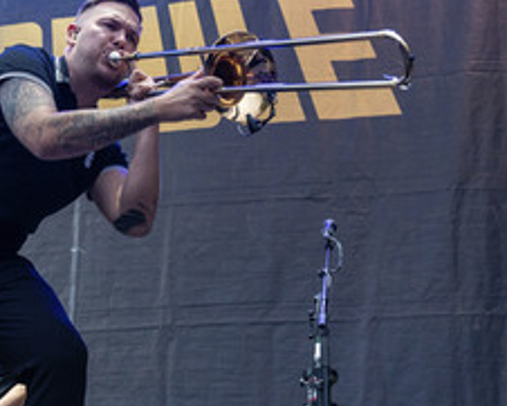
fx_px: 1066
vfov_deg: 21.5
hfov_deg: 25.6
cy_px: 240
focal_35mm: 71
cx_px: 19
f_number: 5
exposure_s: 1/320
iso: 1600
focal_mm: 38
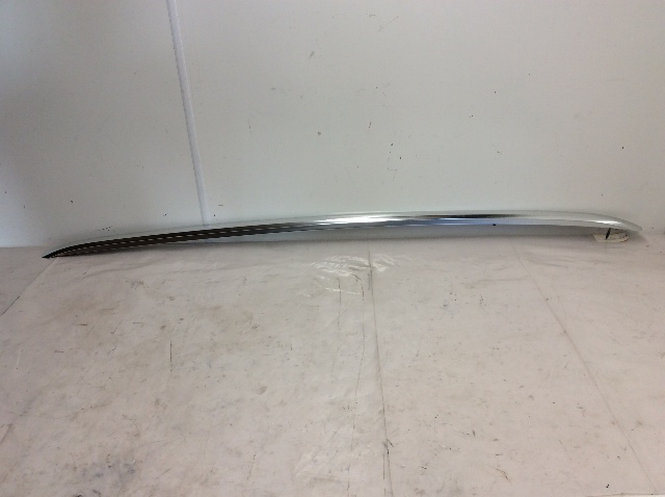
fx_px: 614
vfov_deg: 44.1
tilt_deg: -25.1
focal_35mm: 32
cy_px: 248
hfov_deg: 56.9
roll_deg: +3.1
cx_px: 332
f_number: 2.4
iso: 32
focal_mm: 3.3
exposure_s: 1/60
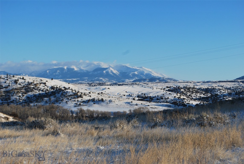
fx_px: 560
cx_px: 122
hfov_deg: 24.6
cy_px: 82
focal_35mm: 82
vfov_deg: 16.6
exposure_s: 1/250
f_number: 8
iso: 100
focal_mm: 55
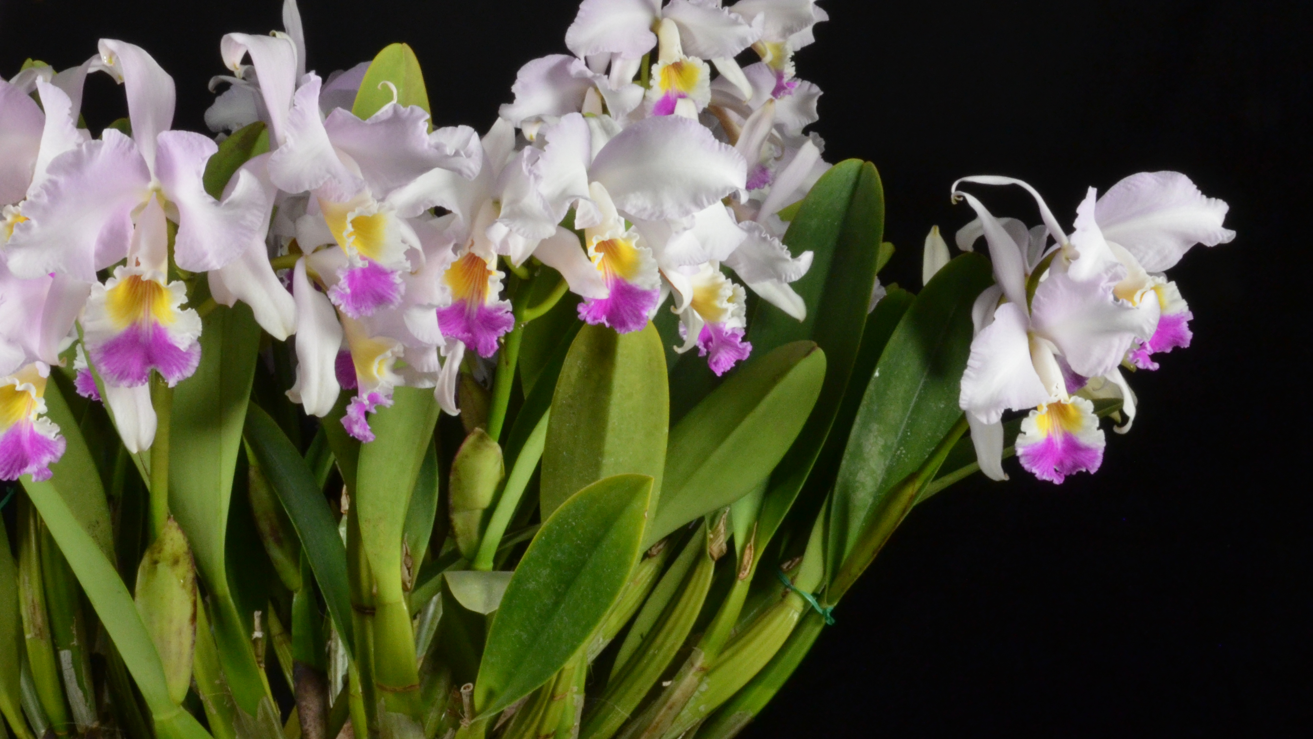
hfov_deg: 39.9
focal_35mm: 51
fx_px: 1776
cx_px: 398
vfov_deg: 23.5
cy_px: 332
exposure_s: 1/20
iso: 1600
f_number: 22
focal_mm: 22
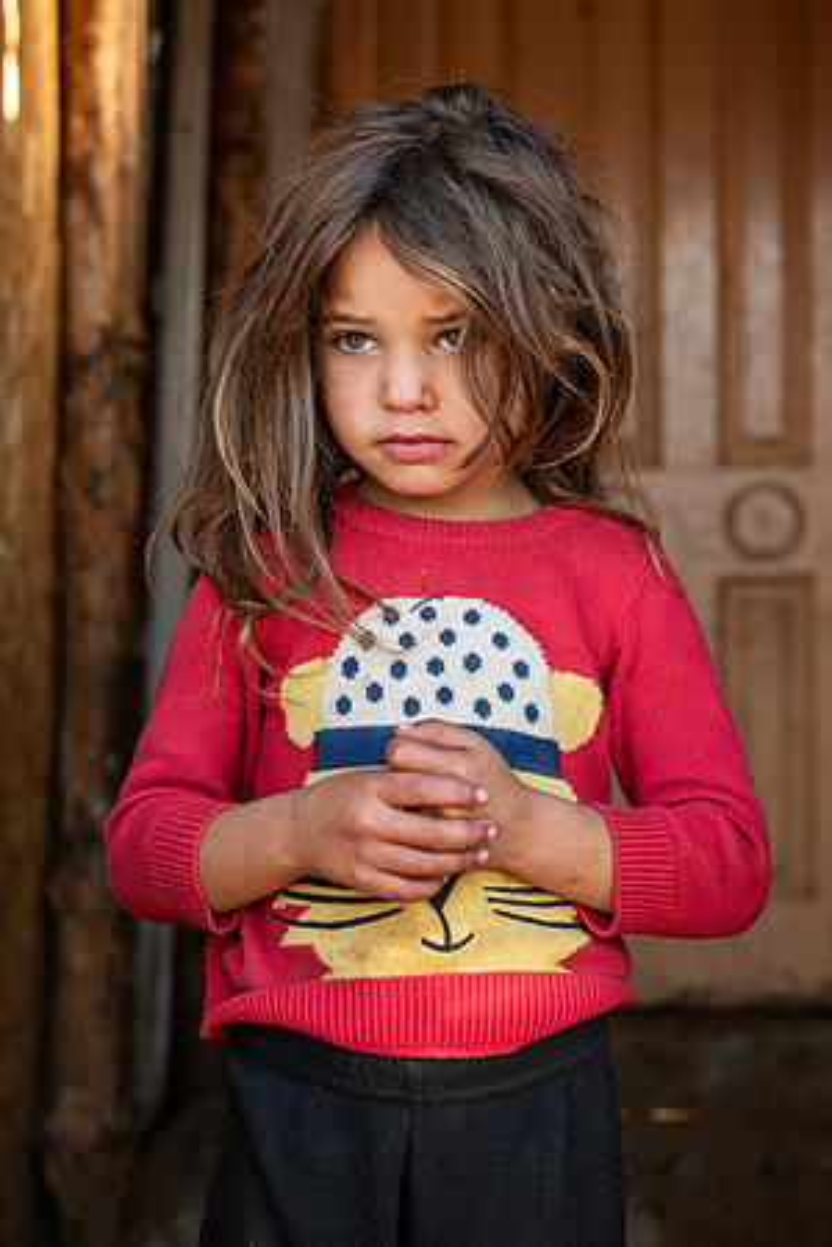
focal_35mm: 70
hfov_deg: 19.5
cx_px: 416
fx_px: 2426
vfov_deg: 28.8
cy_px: 624
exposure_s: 1/60
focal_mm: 70
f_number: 4.5
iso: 125
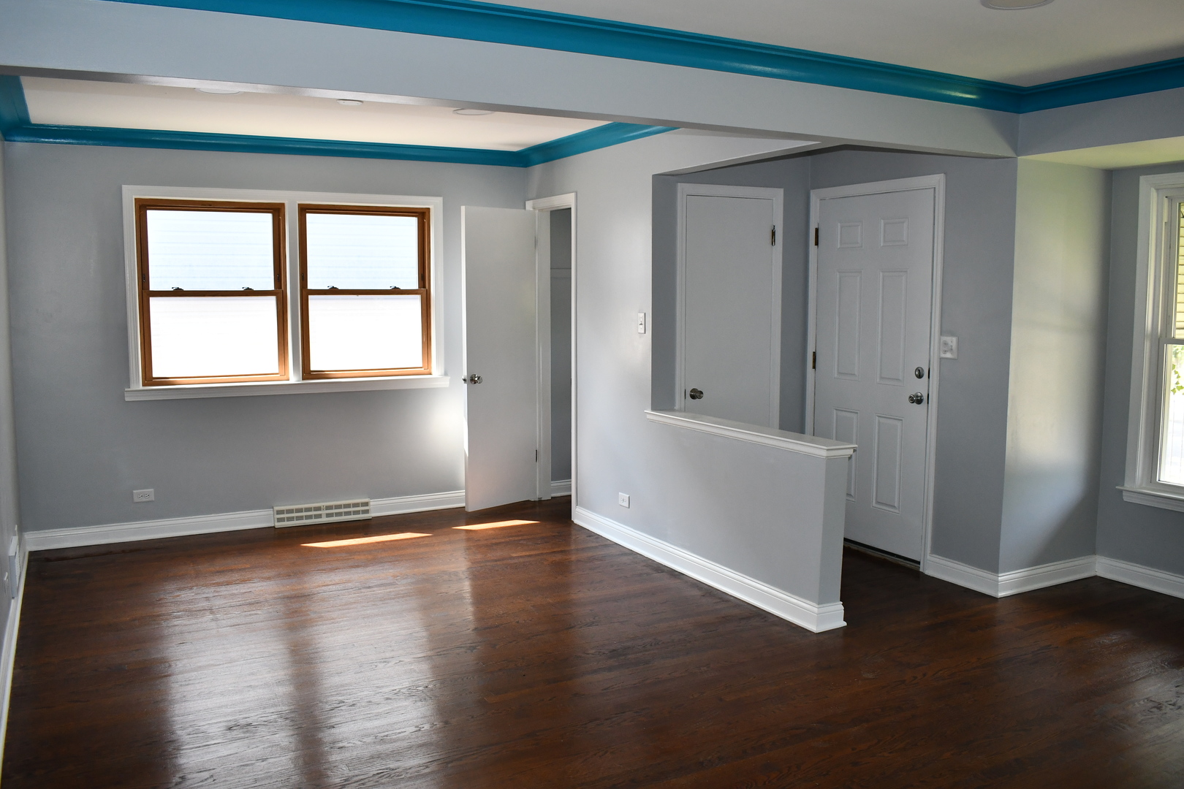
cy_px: 394
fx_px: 987
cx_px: 592
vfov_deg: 43.6
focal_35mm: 30
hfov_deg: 61.9
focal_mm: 20
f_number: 5
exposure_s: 1/200
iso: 800
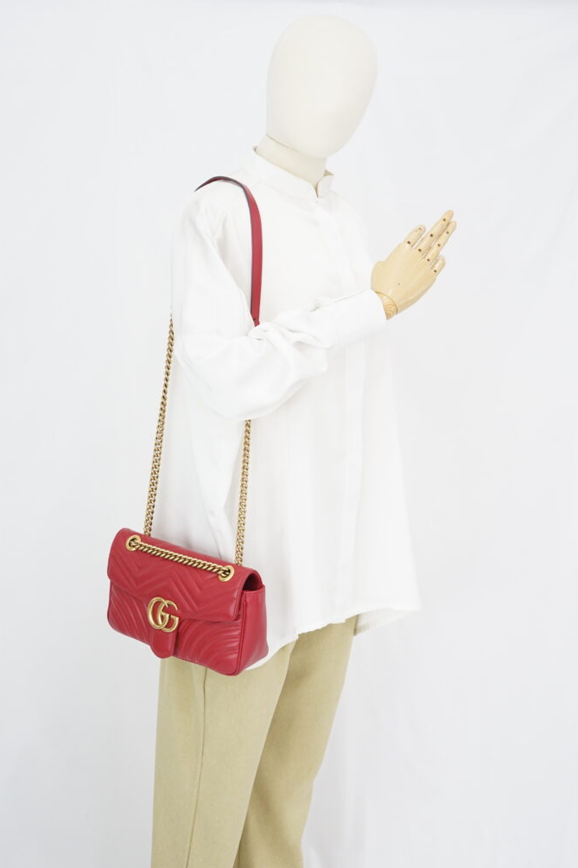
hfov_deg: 26.5
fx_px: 1229
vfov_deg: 38.9
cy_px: 434
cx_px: 285
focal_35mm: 51
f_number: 6.3
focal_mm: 50
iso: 640
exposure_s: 1/6
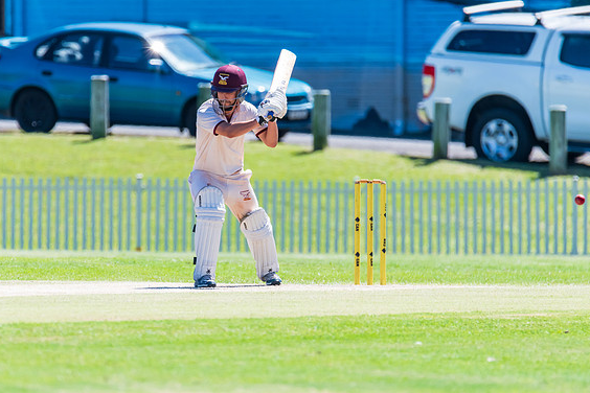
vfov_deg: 1.8
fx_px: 12700
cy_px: 224
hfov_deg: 2.7
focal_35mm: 775
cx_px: 221
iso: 640
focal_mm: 600
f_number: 6.3
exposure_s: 1/2000
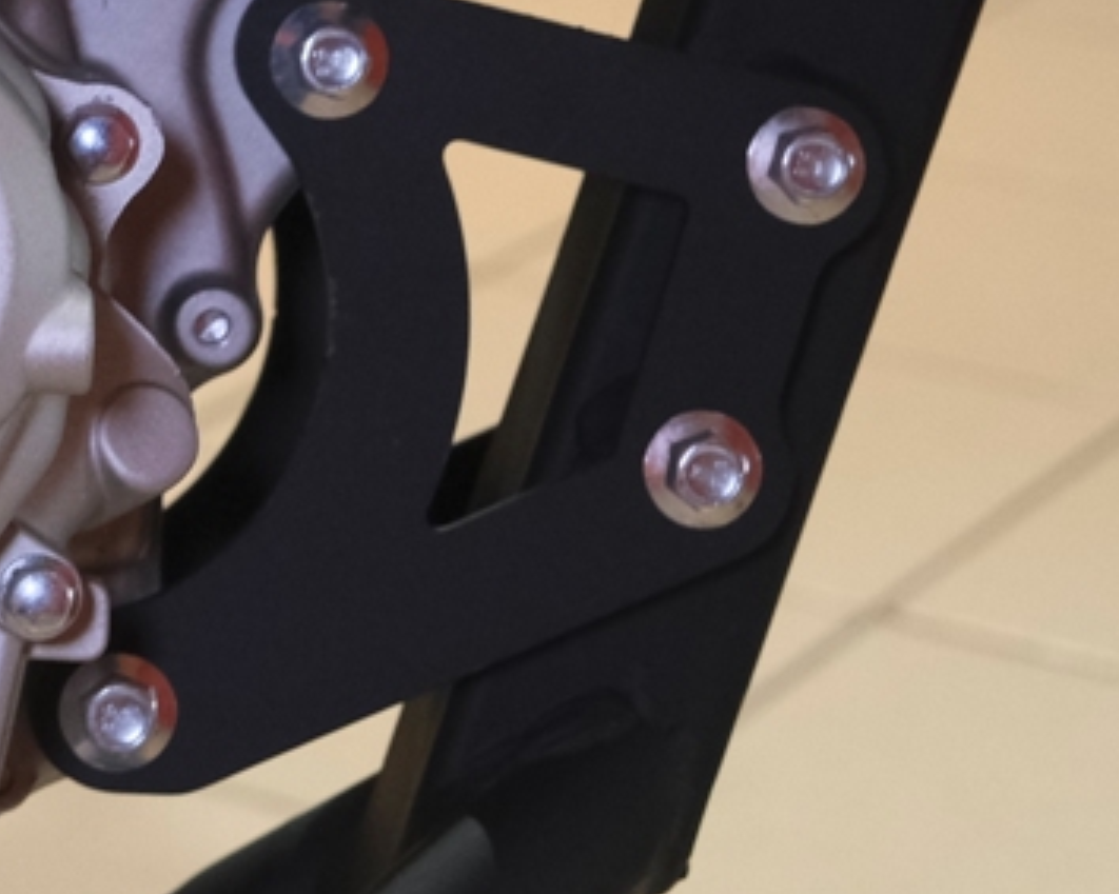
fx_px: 5198
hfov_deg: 11.9
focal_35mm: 157
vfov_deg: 9.6
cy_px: -311
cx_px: -379
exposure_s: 1/200
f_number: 4
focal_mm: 24.7
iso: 2000
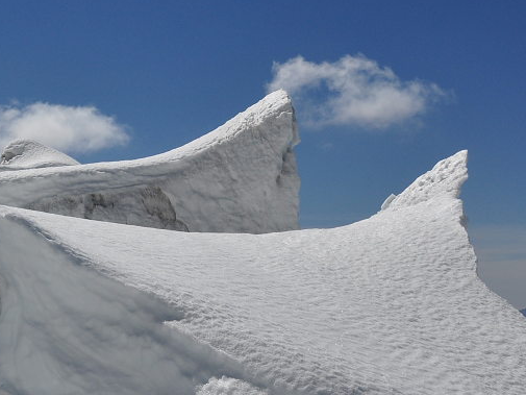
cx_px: 22
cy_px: 175
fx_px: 911
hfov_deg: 30.3
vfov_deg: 24.4
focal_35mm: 60
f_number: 13
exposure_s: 1/1000
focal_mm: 21
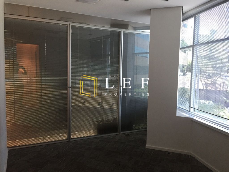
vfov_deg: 48.2
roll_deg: -1.0
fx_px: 192
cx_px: 114
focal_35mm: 29
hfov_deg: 61.7
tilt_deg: -5.6
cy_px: 86
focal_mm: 4.15
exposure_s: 1/30
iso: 125
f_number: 2.2
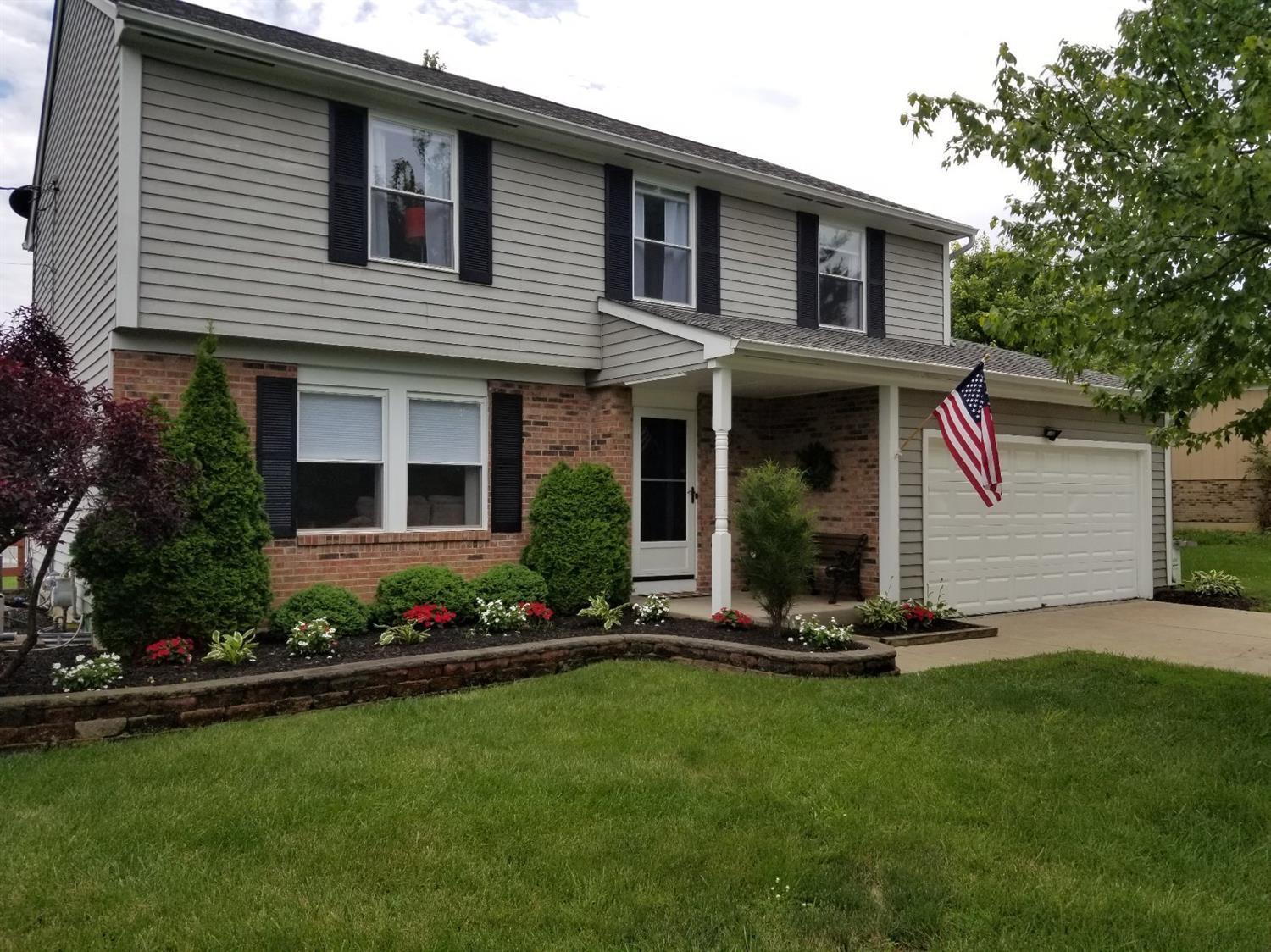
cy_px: 476
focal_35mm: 26
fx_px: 954
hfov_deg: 67.3
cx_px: 636
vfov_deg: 53.0
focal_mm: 4.3
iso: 50
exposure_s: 1/2744
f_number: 1.7
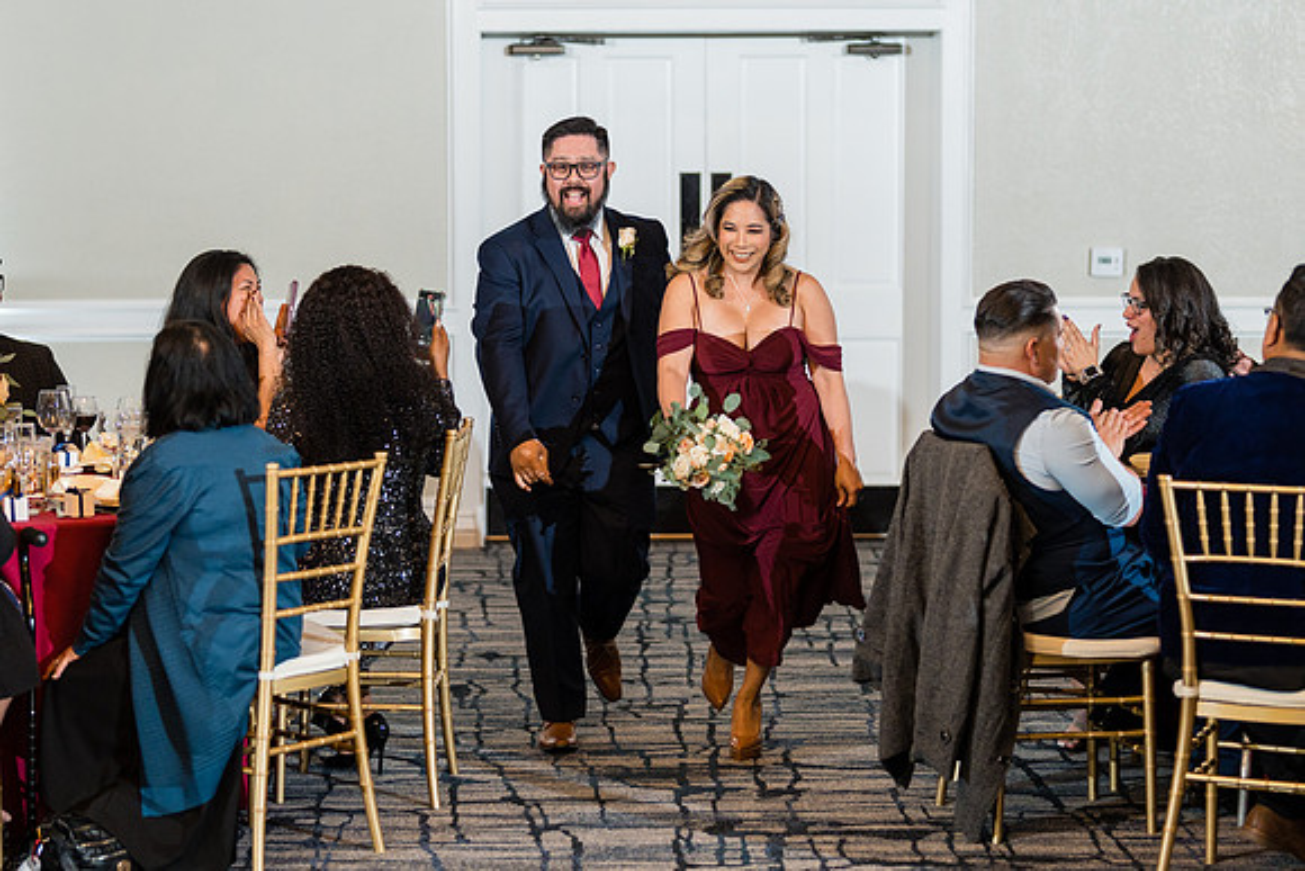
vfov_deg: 16.5
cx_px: 587
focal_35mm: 83
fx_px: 2994
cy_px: 391
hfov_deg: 24.6
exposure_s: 1/250
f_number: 1.2
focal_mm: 50
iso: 500
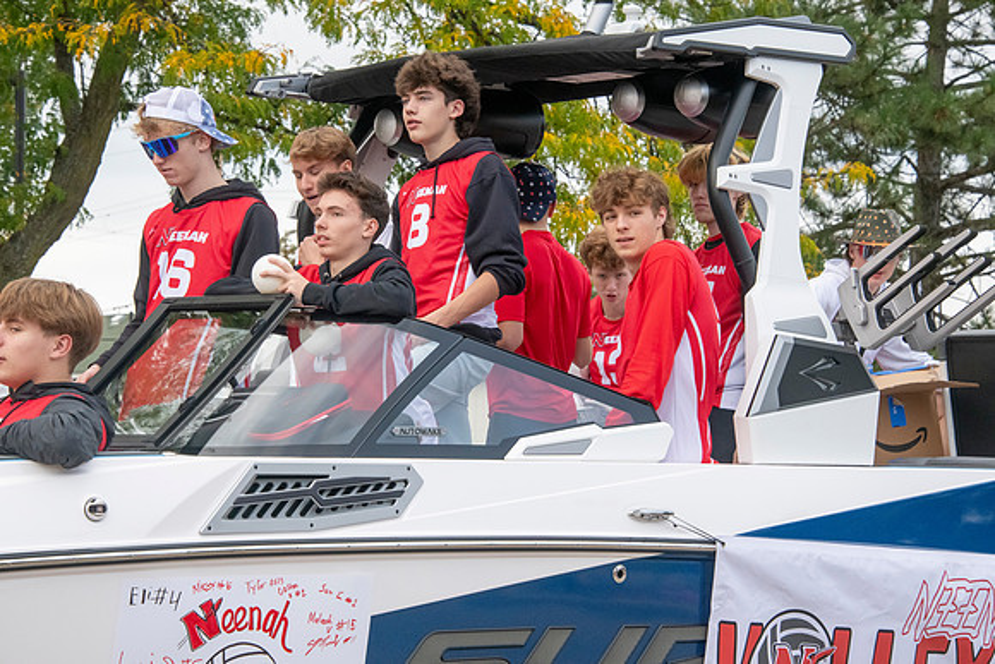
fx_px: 3207
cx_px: 498
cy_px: 332
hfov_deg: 17.6
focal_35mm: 116
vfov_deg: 11.8
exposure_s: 1/500
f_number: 11
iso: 3200
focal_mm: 116
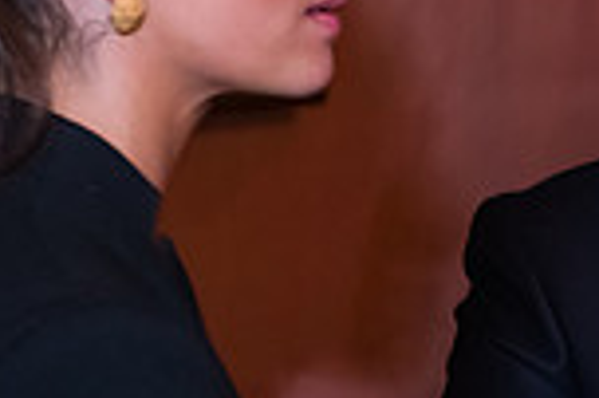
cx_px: 906
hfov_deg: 7.6
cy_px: 124
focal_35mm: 267
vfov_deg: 5.1
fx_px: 4438
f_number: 5
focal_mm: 70
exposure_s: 1/80
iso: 3200
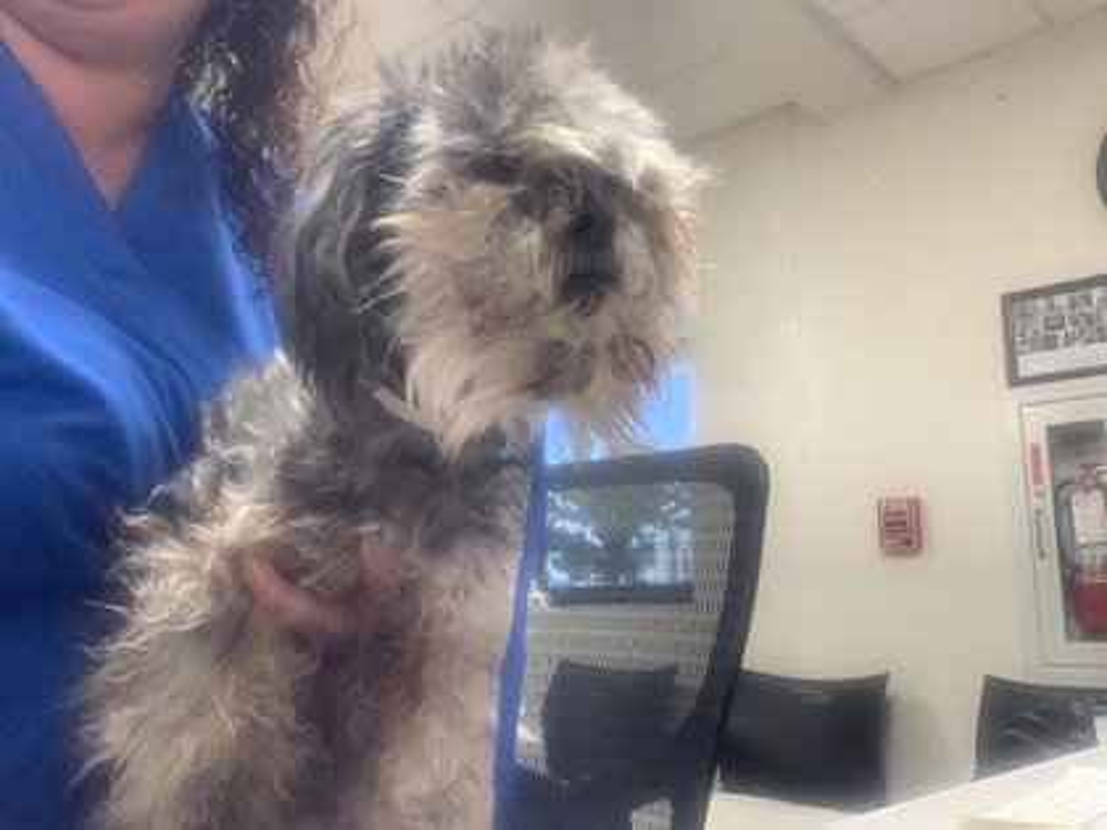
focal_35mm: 31
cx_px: 554
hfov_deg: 58.4
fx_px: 991
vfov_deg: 45.4
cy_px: 415
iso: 250
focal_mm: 2.15
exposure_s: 1/60
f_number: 2.4
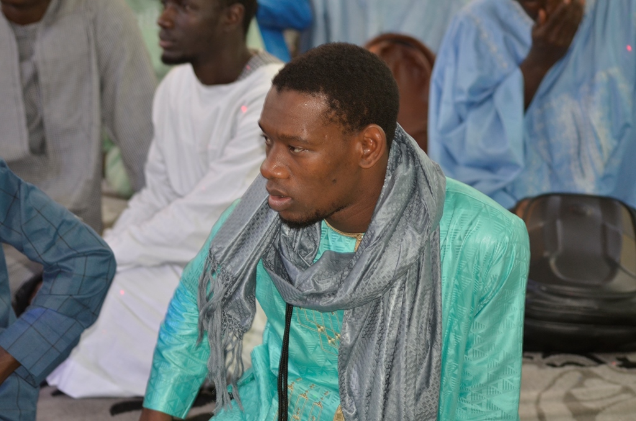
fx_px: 2168
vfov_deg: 11.1
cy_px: 210
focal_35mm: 123
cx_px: 318
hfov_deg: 16.7
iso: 640
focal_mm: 82
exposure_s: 1/50
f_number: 4
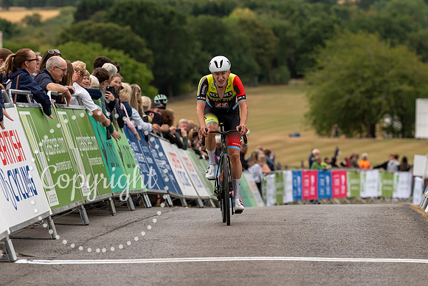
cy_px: 94
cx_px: 212
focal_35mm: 226
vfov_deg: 6.1
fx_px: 2690
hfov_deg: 9.1
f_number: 3.5
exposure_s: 1/1000
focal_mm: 144
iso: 640
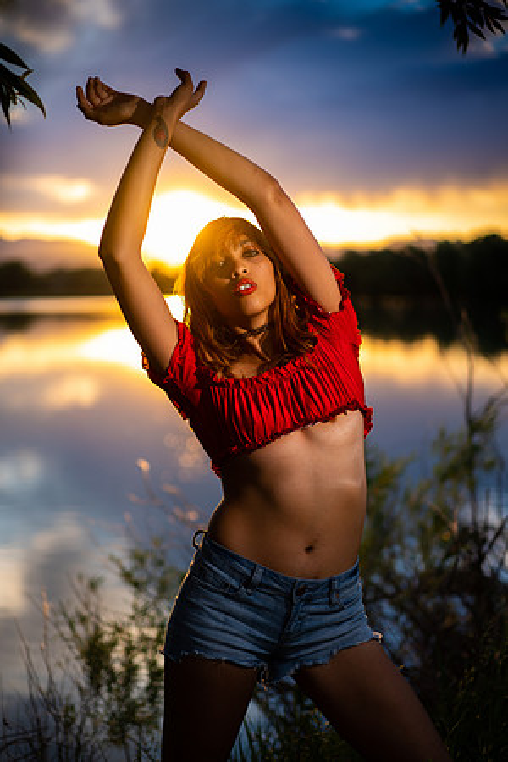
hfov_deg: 24.6
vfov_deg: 36.2
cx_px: 254
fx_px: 1164
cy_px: 381
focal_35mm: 55
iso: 80
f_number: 1.8
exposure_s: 1/500
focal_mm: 55
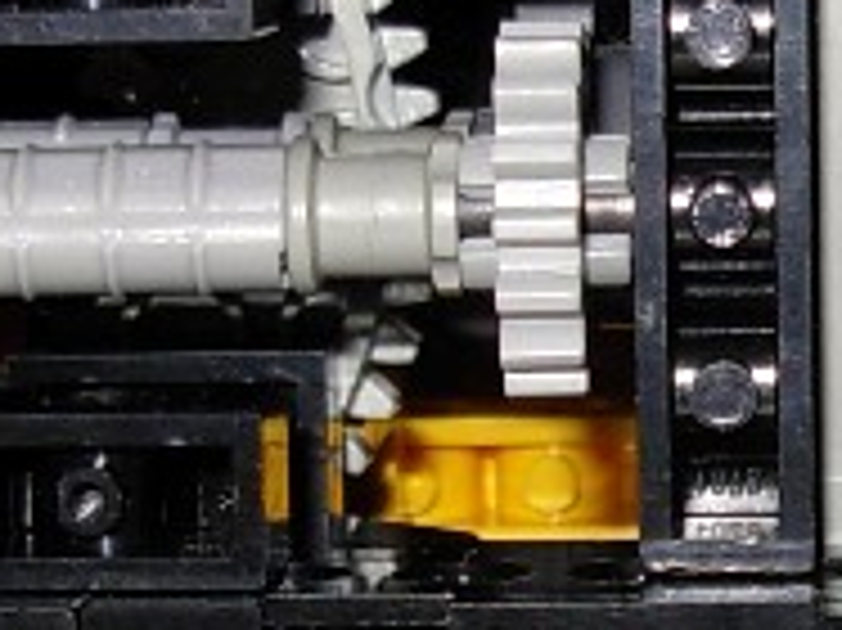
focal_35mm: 208
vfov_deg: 7.1
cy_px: 320
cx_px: 892
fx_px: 5056
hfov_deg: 9.4
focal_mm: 6.3
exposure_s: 1/22.6
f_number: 2.9
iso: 79
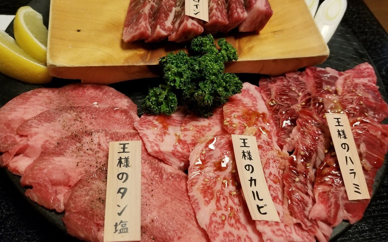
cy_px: 101
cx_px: 193
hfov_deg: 66.5
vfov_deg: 44.4
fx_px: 296
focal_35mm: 28
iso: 200
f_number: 1.7
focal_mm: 4.25
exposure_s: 1/17
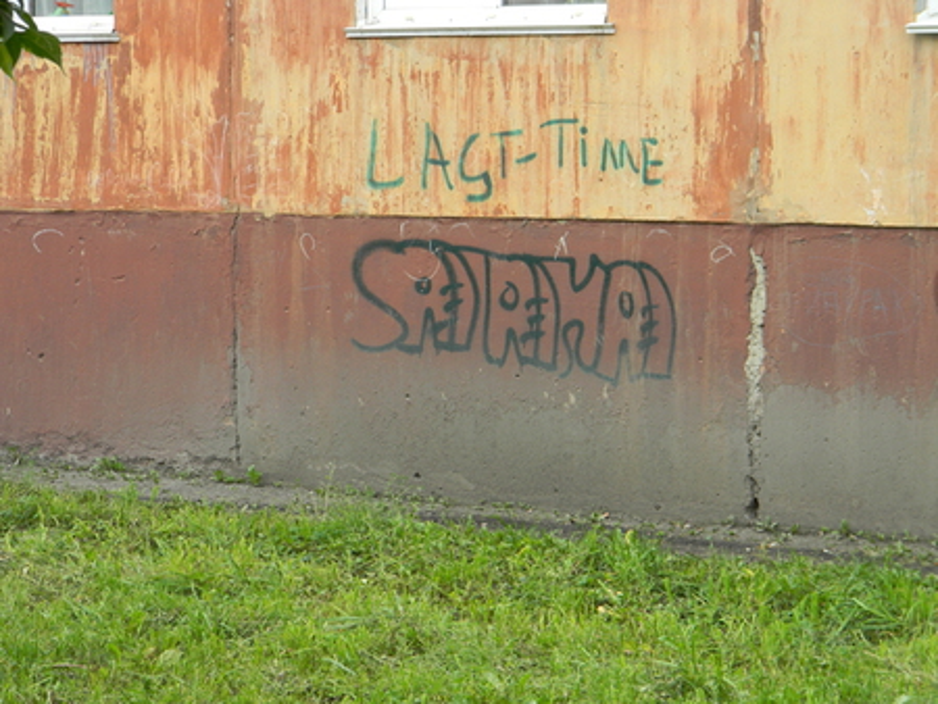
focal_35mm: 105
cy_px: 352
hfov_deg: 18.7
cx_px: 469
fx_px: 2847
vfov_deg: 14.1
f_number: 4.7
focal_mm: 19
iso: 80
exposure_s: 1/41.2
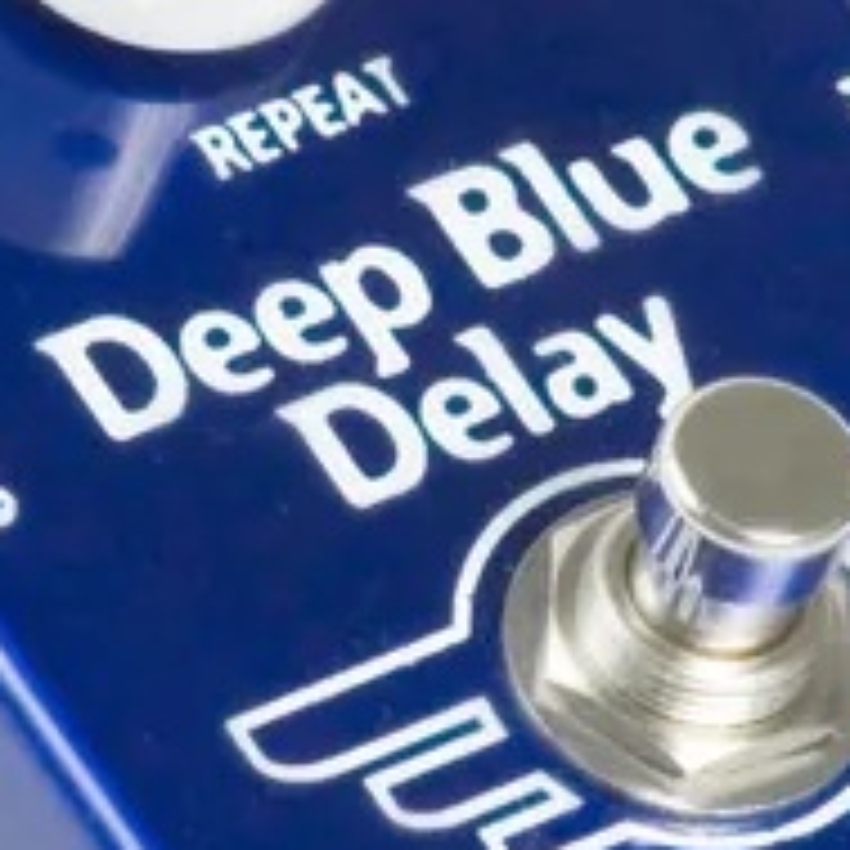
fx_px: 27121
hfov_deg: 1.8
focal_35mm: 976
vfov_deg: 1.8
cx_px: 486
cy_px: 481
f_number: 16
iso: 200
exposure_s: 1/250
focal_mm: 145
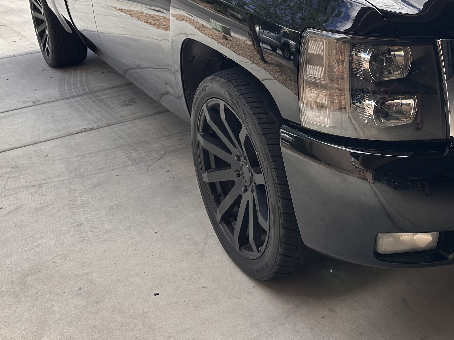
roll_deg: +0.4
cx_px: 358
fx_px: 616
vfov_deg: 30.3
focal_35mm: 47
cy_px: 81
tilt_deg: -19.4
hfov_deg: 39.0
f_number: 1.78
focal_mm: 6.86
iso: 80
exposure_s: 1/638
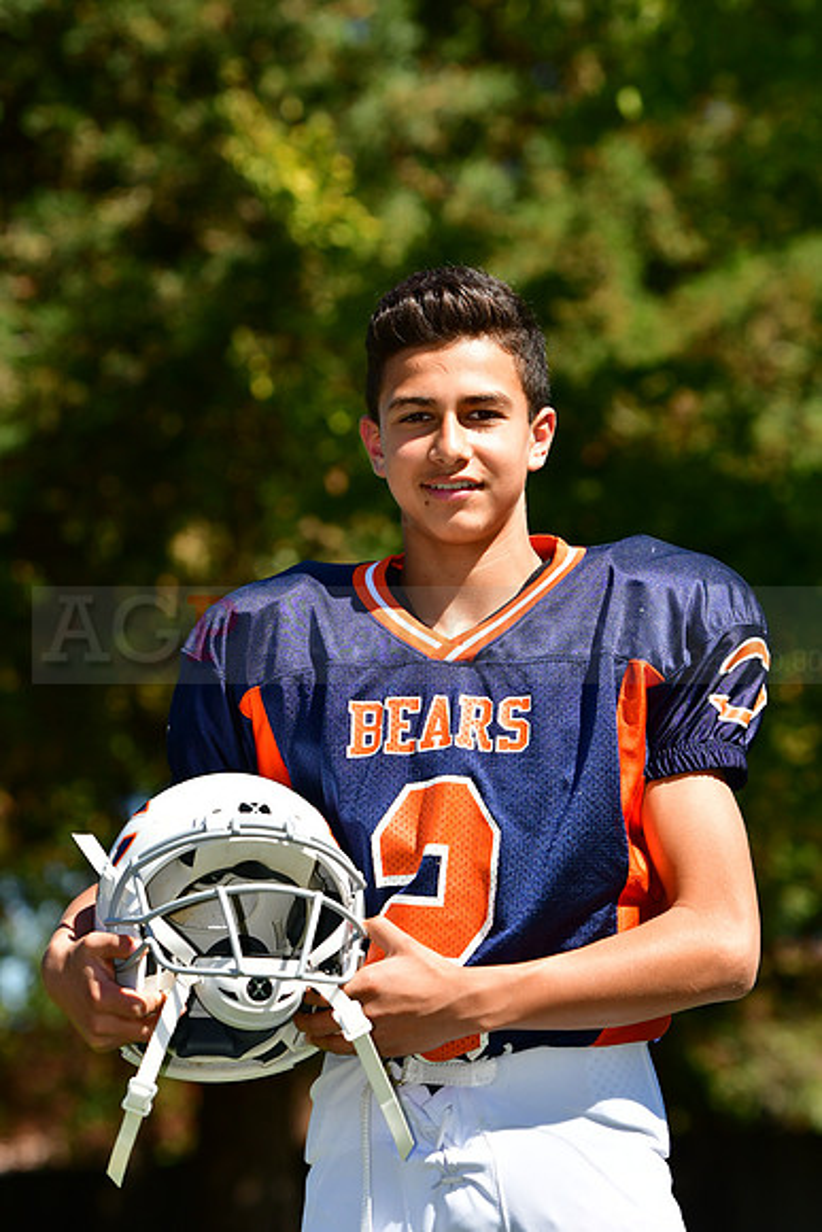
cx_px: 411
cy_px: 616
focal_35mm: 180
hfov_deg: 7.6
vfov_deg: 11.4
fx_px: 6161
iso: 400
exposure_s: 1/2500
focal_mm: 120
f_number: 4.5
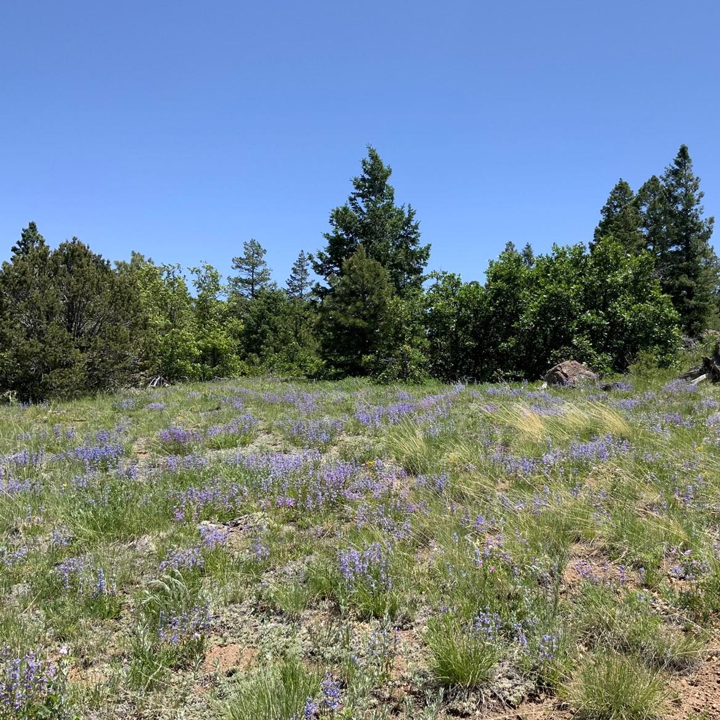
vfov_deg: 47.2
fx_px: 824
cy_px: 363
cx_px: 428
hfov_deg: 47.0
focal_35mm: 35
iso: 16
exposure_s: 1/1577
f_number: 1.8
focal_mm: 3
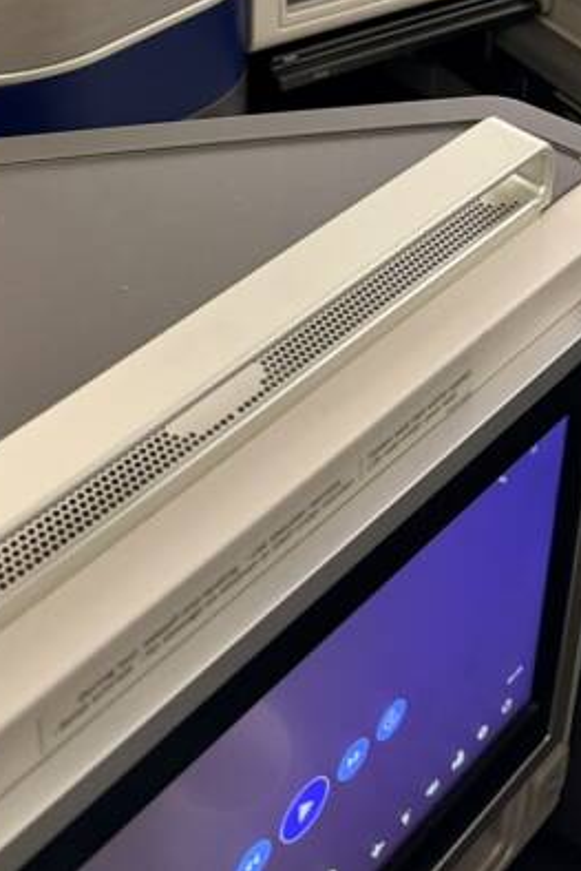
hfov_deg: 23.8
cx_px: 255
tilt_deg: -22.3
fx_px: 1379
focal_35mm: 57
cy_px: -122
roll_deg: +0.1
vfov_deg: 30.7
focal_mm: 6.76
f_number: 1.78
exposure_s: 1/39
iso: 1000
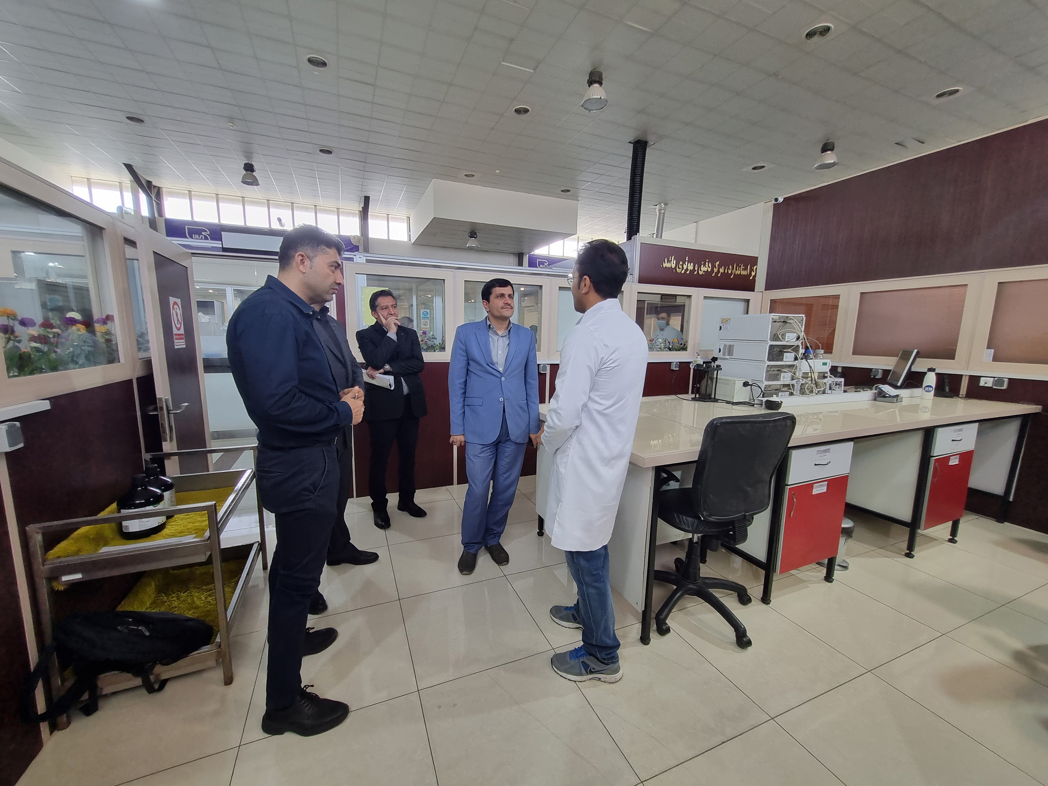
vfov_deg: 89.9
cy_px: 393
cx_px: 524
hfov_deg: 106.2
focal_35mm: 13
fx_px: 394
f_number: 2.2
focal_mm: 1.74
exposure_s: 1/50
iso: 100
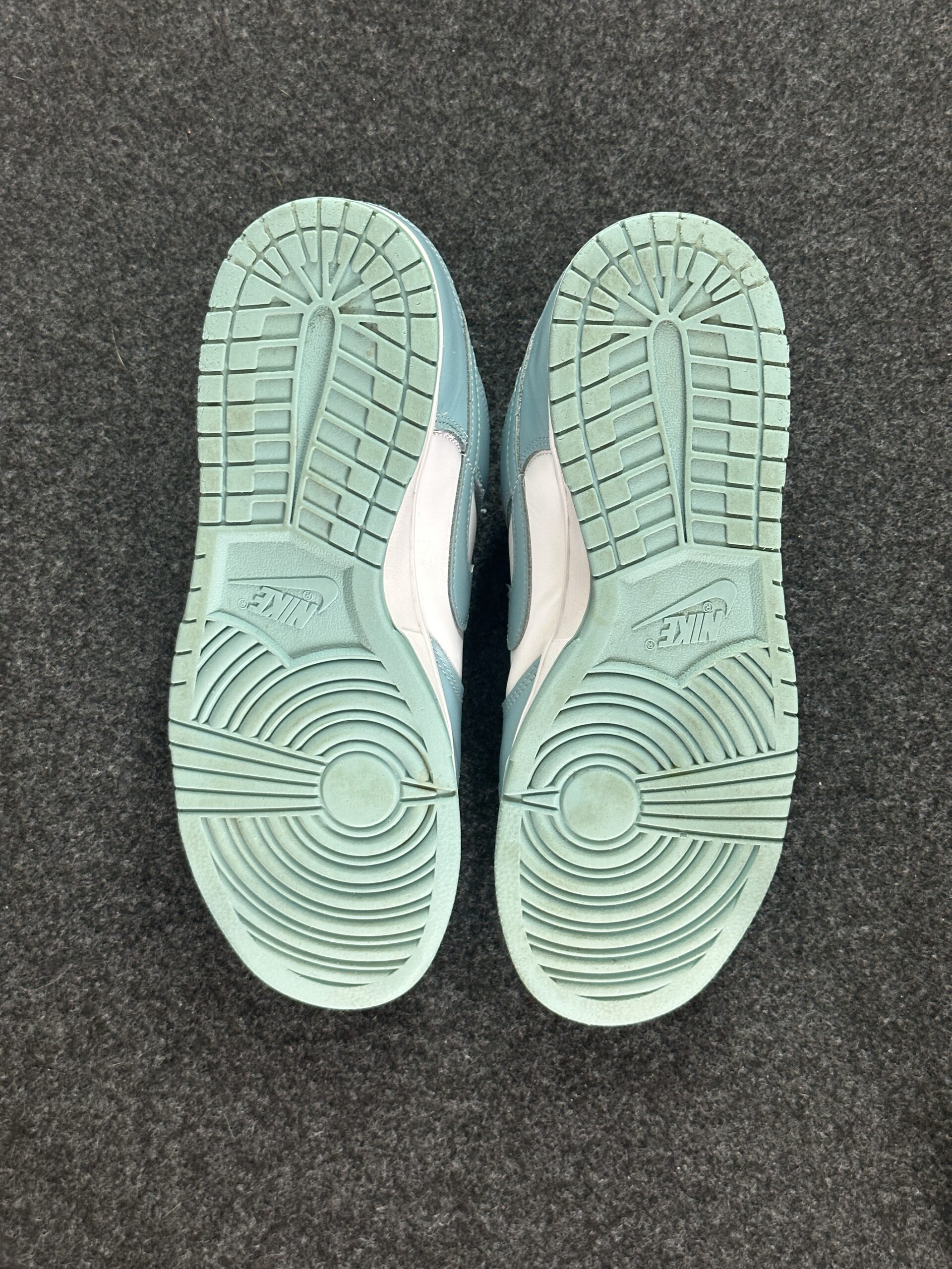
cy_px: 634
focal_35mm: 48
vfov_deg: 39.7
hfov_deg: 30.3
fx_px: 1760
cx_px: 476
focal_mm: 6.86
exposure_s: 1/33
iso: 200
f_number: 1.78
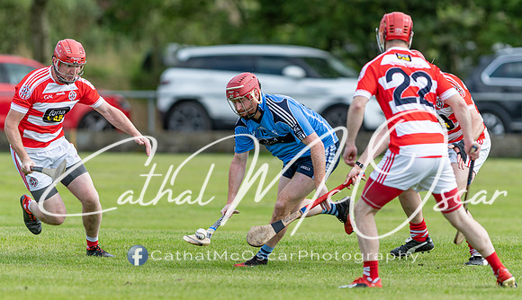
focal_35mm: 500
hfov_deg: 4.3
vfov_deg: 2.5
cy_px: 156
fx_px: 6964
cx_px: 263
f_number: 2.8
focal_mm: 300
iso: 110
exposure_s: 1/1250
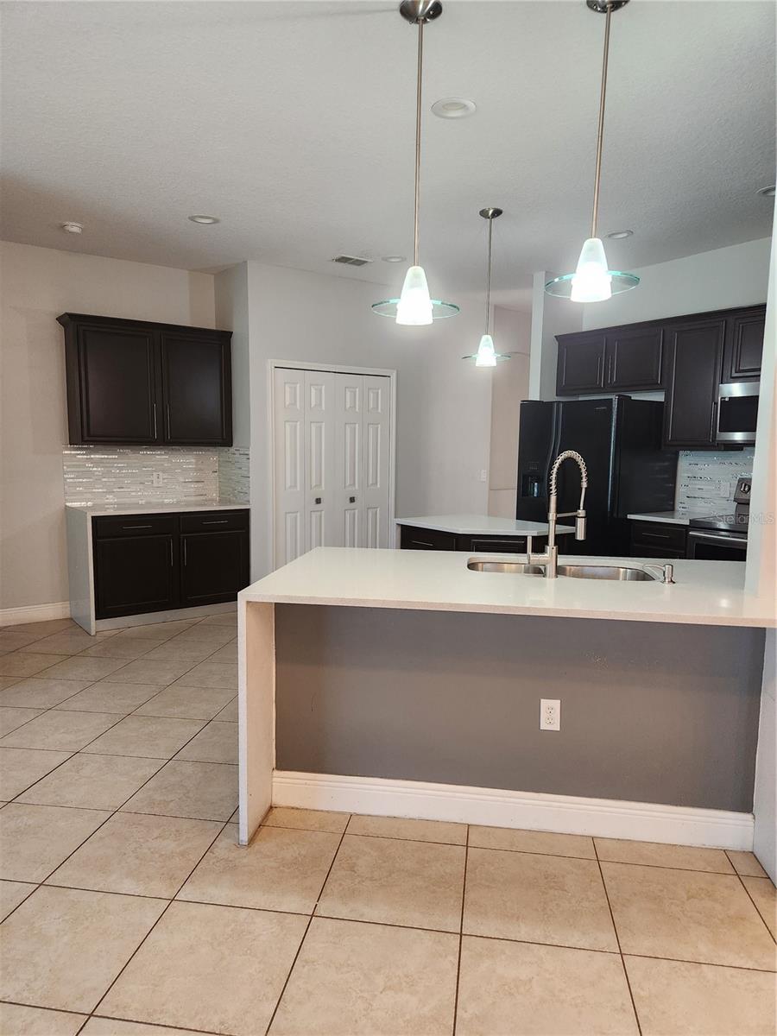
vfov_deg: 73.9
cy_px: 518
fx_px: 688
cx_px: 388
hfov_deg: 58.9
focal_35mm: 23
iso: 250
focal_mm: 5.4
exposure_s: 1/120
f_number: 1.8
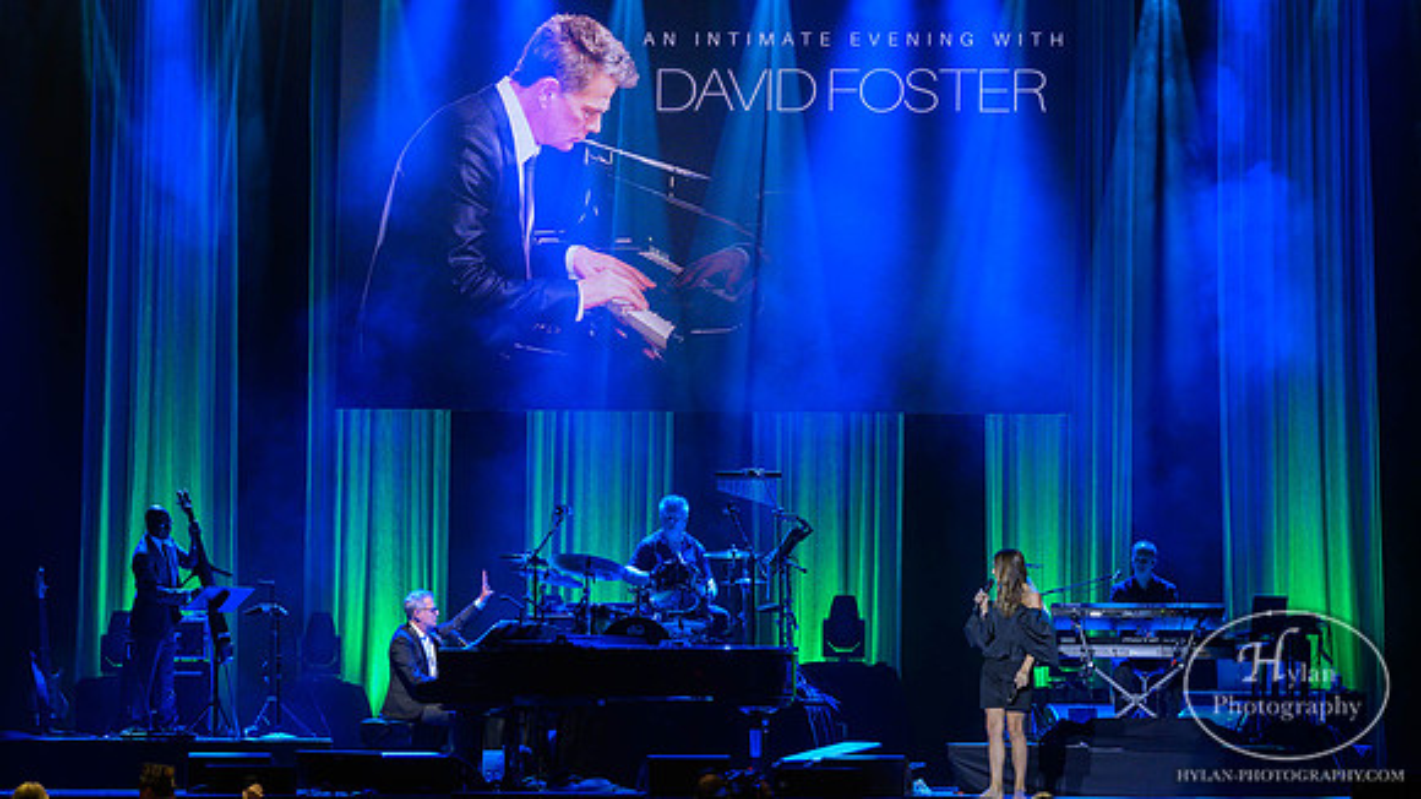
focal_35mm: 152
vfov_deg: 8.0
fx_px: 5737
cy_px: 333
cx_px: 709
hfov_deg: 14.1
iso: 2200
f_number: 4.5
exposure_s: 1/200
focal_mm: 140
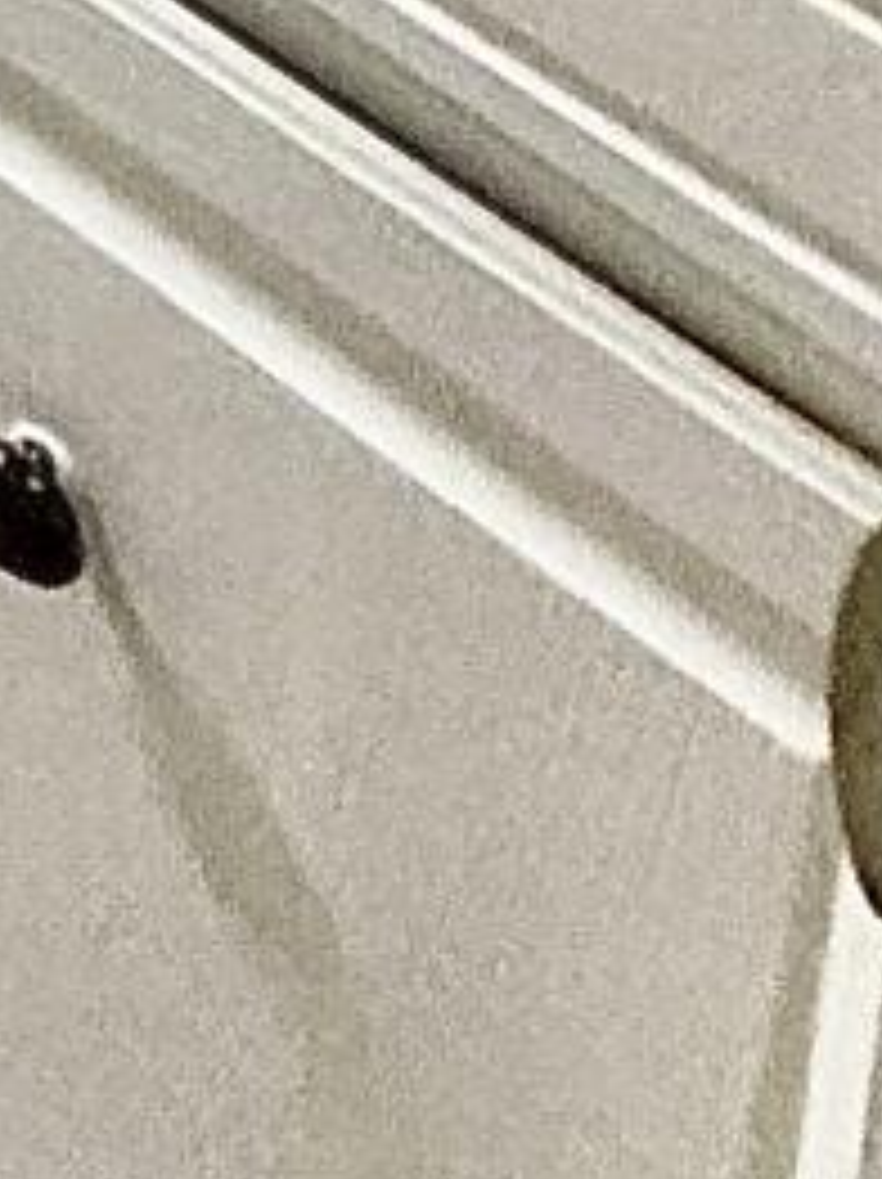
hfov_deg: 8.7
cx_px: -2354
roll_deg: -1.1
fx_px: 3641
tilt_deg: -7.3
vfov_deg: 10.2
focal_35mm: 107
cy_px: -2718
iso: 400
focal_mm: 2.22
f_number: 2.2
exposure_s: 1/60
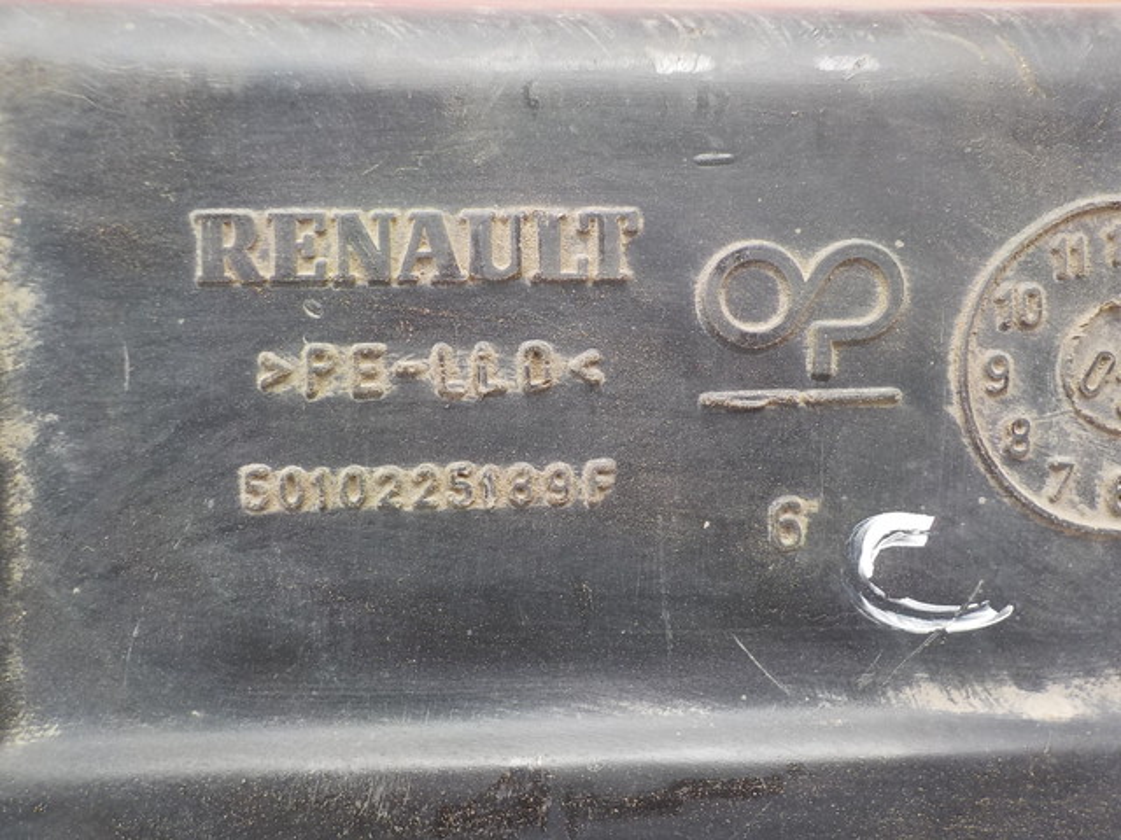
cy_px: 420
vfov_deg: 46.8
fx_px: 972
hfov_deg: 60.0
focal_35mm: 30
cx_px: 560
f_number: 3.3
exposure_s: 1/40
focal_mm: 4.1
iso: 125
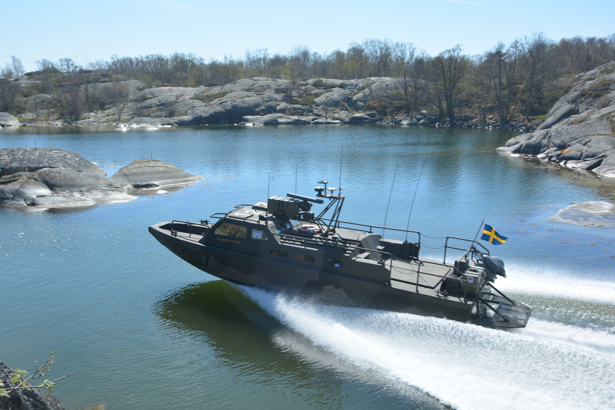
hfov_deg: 50.7
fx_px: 649
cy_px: 231
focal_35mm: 38
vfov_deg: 35.0
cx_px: 298
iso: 100
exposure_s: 1/250
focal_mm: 22
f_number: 8
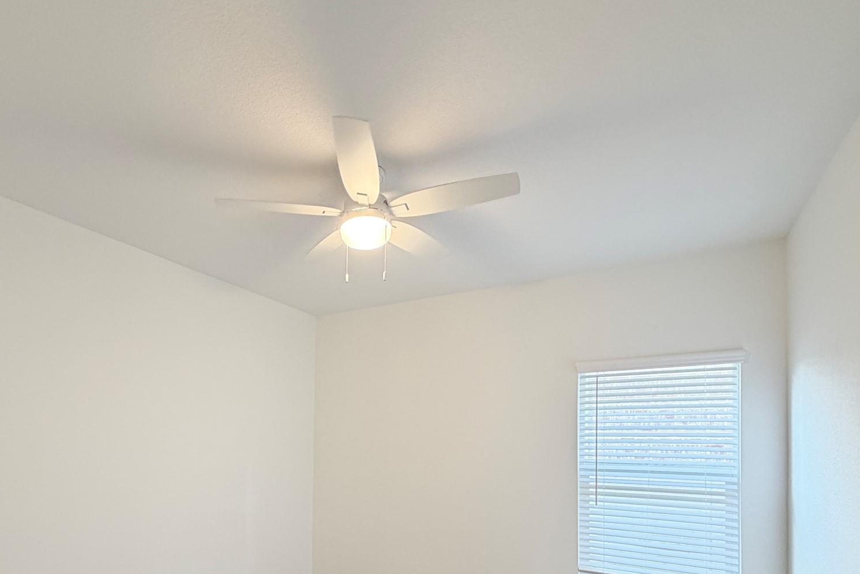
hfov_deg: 83.2
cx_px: 355
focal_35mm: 20
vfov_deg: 58.6
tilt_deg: +0.6
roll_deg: -0.6
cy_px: 433
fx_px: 478
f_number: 2.2
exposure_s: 1/60
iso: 160
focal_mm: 2.22
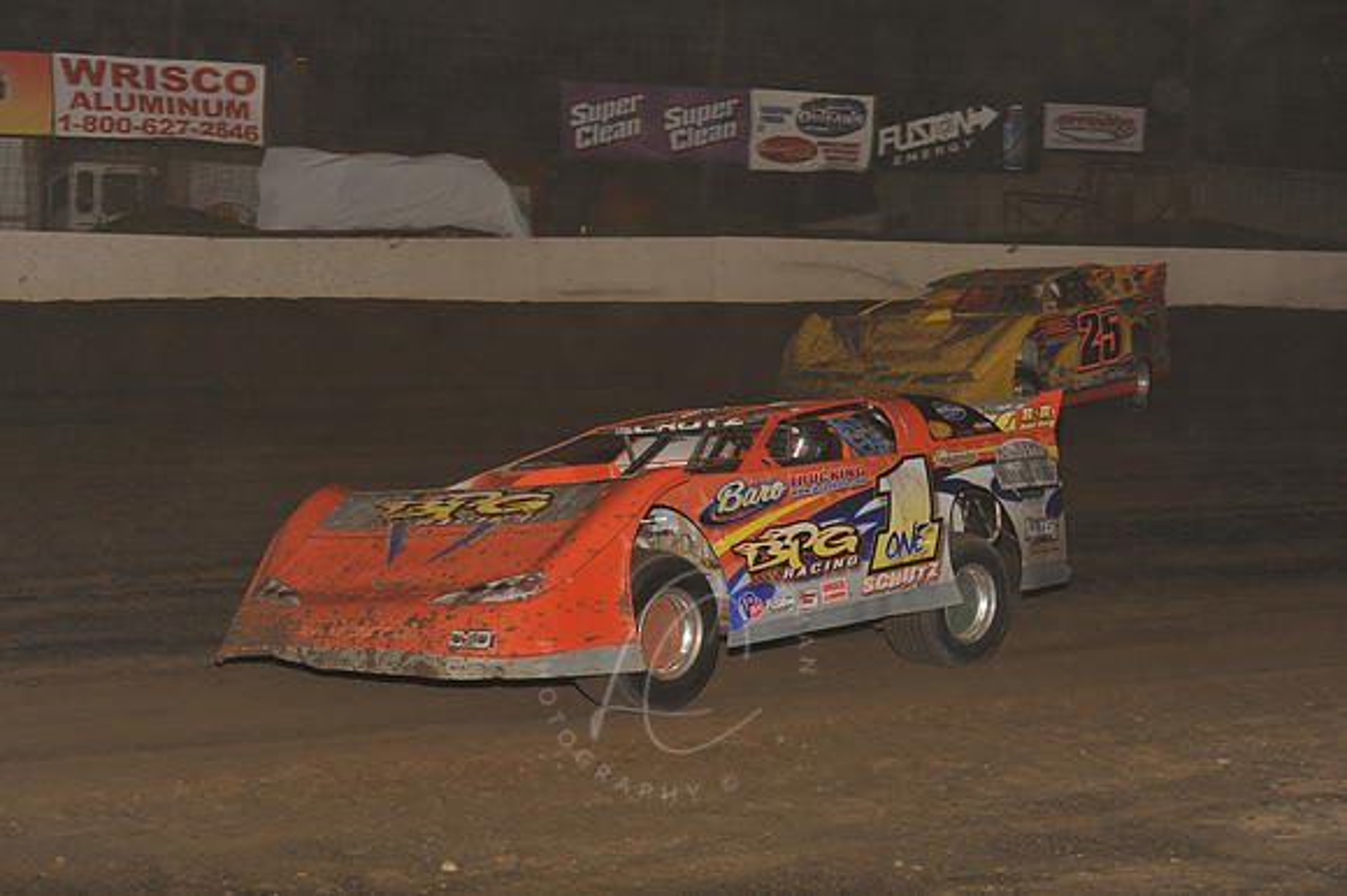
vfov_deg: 17.0
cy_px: 448
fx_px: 2992
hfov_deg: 25.4
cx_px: 674
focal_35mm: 80
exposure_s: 1/320
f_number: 6.3
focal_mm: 80
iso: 640
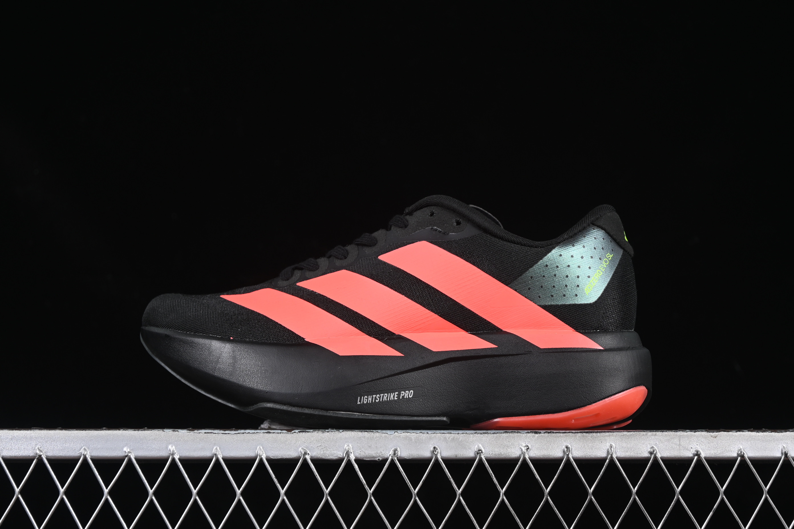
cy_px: 264
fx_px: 1654
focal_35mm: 75
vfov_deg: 18.2
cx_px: 397
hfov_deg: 27.0
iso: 160
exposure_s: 1/60
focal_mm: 50
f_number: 6.3
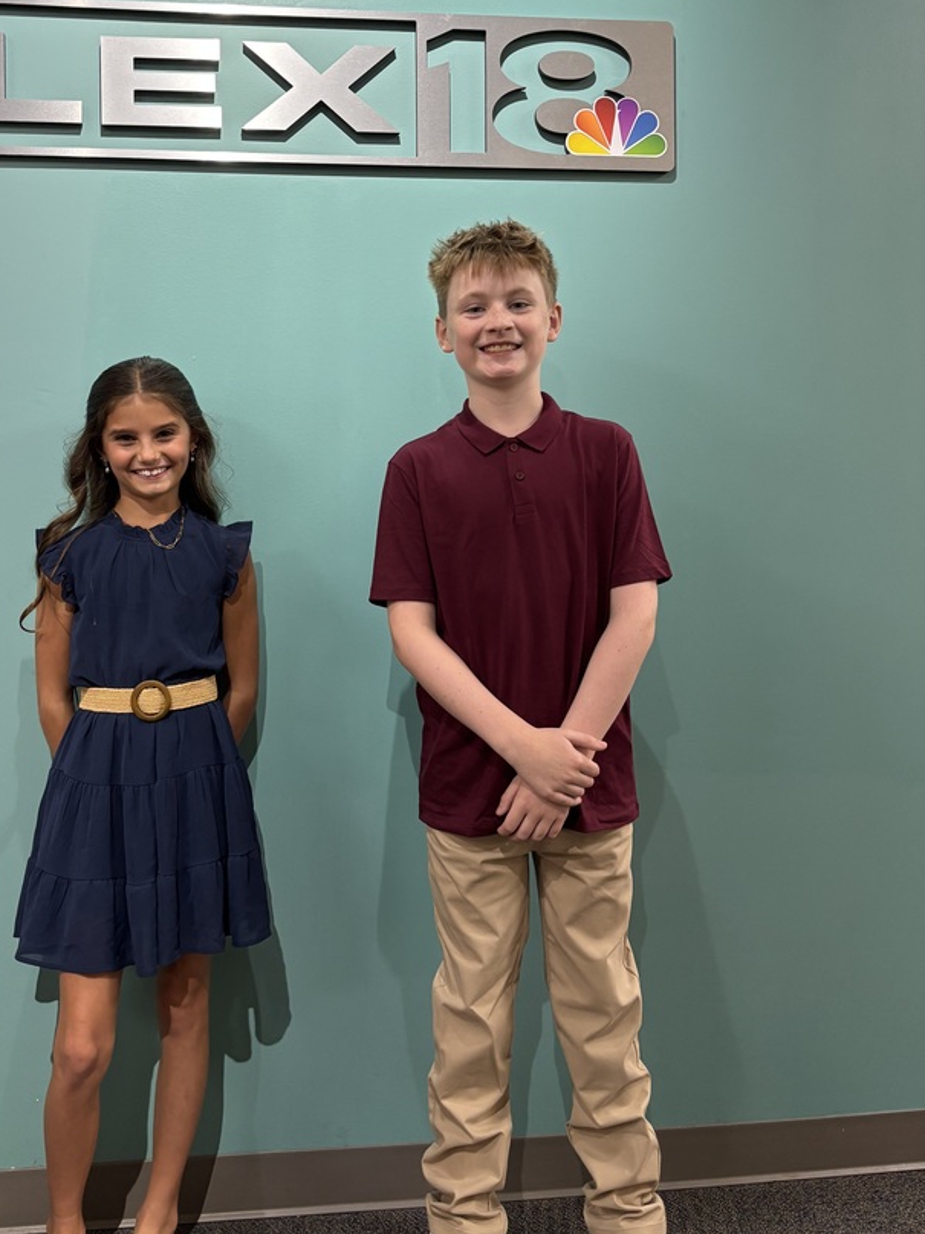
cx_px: 346
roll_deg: +0.4
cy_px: 518
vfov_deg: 55.1
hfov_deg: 42.6
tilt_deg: +3.0
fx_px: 1176
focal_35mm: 33
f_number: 1.6
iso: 160
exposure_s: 1/60
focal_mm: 5.96
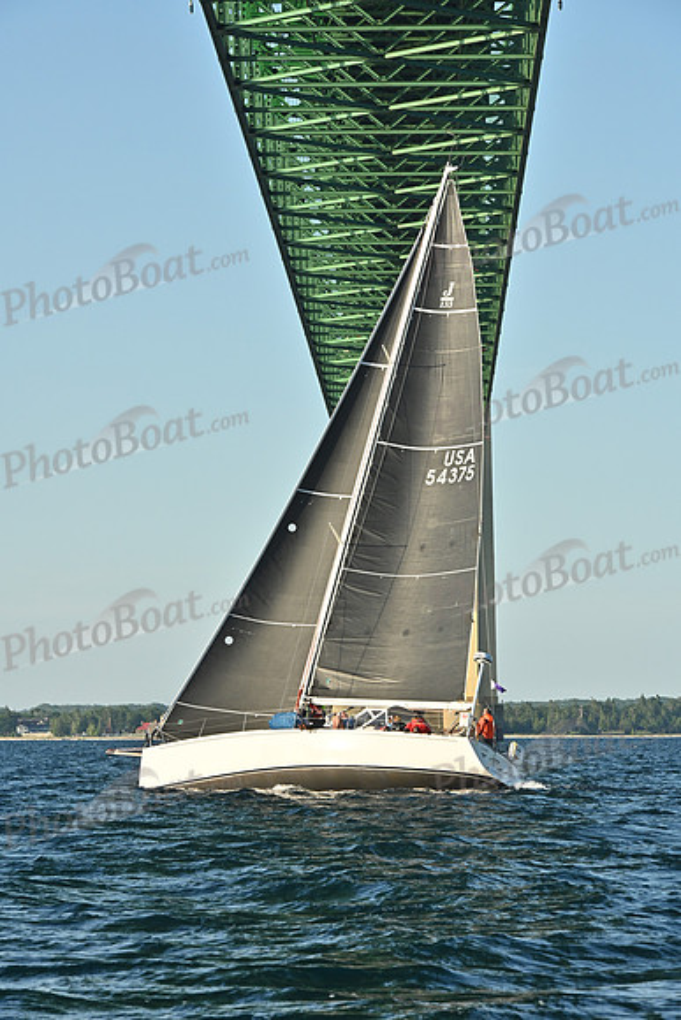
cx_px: 340
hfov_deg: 9.2
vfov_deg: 13.7
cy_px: 510
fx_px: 4253
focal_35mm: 150
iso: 800
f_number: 13
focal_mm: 150
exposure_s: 1/1000
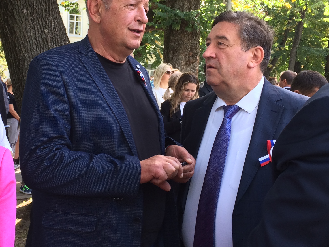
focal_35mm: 52
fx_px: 494
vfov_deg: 27.9
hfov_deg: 36.7
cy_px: 88
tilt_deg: -1.4
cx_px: 138
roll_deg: -1.7
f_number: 2.2
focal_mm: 4.15
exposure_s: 1/100
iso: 50
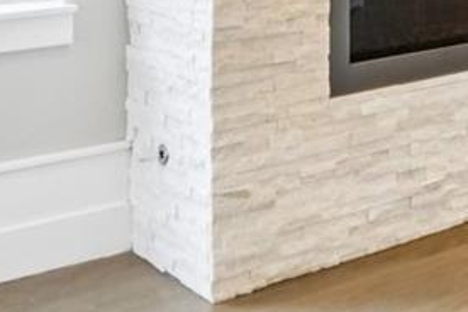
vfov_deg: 14.4
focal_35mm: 87
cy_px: -188
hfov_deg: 21.0
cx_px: 631
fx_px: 1131
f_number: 8
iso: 800
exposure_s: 1/15
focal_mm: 10
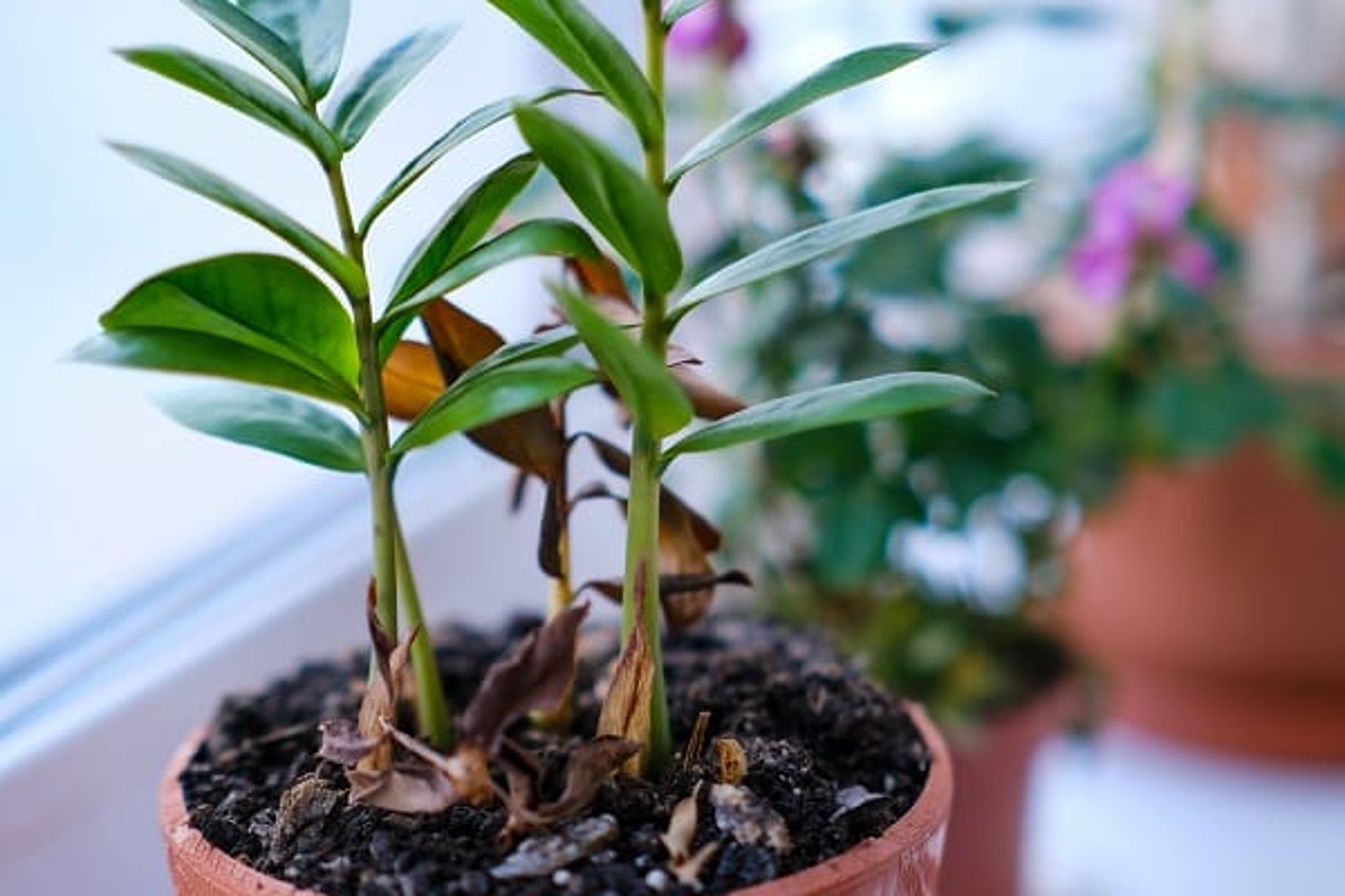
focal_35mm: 84
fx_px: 3138
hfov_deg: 24.2
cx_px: 672
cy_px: 448
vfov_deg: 16.3
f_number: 1.4
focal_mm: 56
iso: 160
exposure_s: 1/30
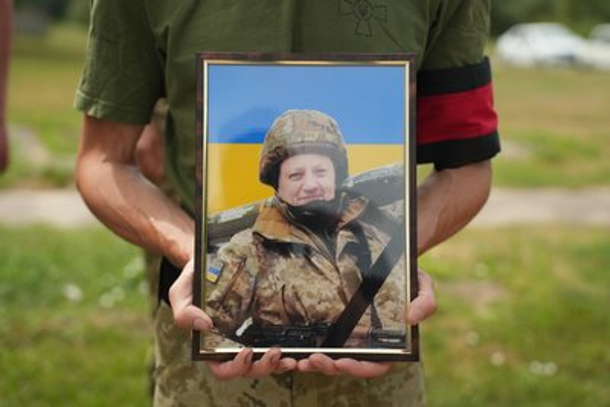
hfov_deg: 34.5
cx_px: 305
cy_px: 204
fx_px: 983
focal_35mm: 58
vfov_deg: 23.4
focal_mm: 58
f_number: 2.8
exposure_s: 1/500
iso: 1000
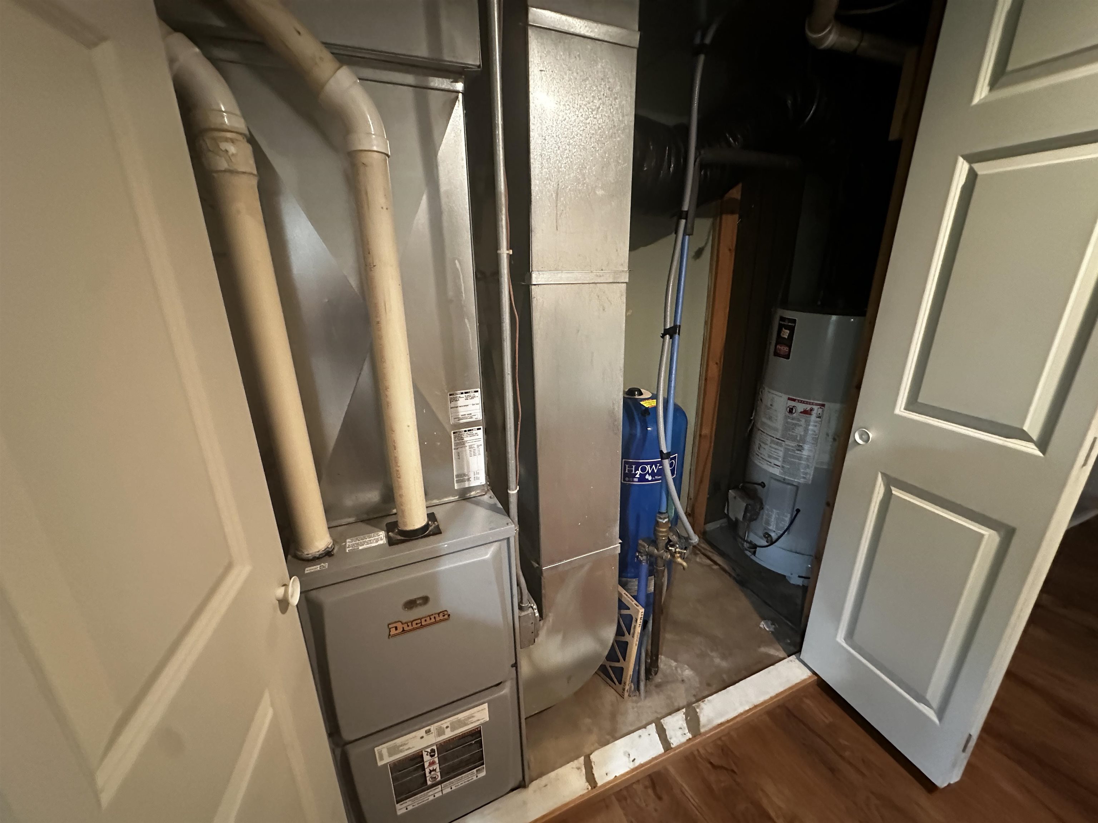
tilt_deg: -17.6
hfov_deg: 102.1
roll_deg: +1.4
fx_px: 444
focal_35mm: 14
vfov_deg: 85.7
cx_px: 549
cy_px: 412
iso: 1000
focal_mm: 2.22
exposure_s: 1/40
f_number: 2.2
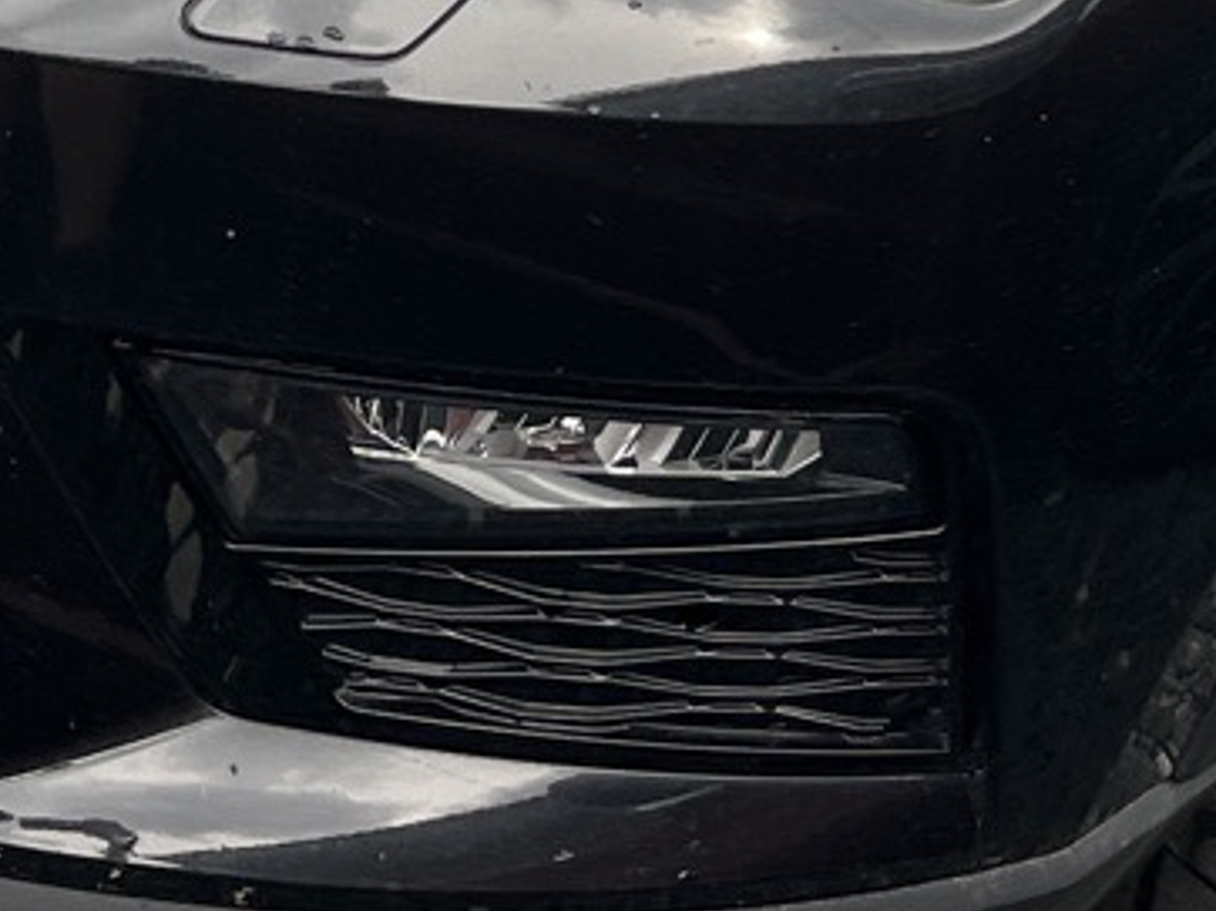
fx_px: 4844
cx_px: 356
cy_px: -810
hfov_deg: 14.3
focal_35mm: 138
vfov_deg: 10.1
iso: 50
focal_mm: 5.1
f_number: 1.6
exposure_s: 1/422
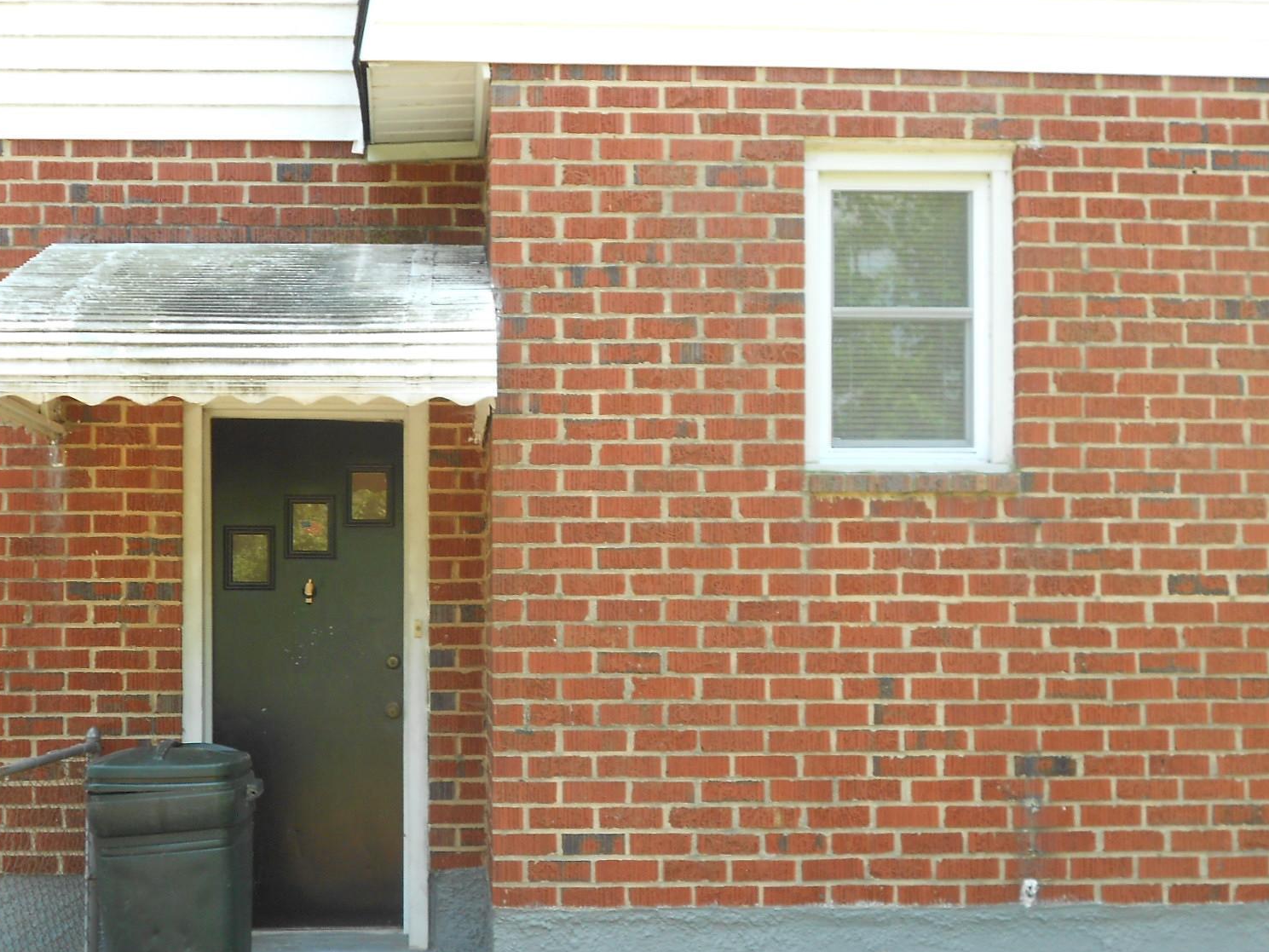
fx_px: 1613
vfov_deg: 32.7
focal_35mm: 44
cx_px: 493
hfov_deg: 42.7
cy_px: 619
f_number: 3.6
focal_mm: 5.8
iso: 80
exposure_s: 1/60
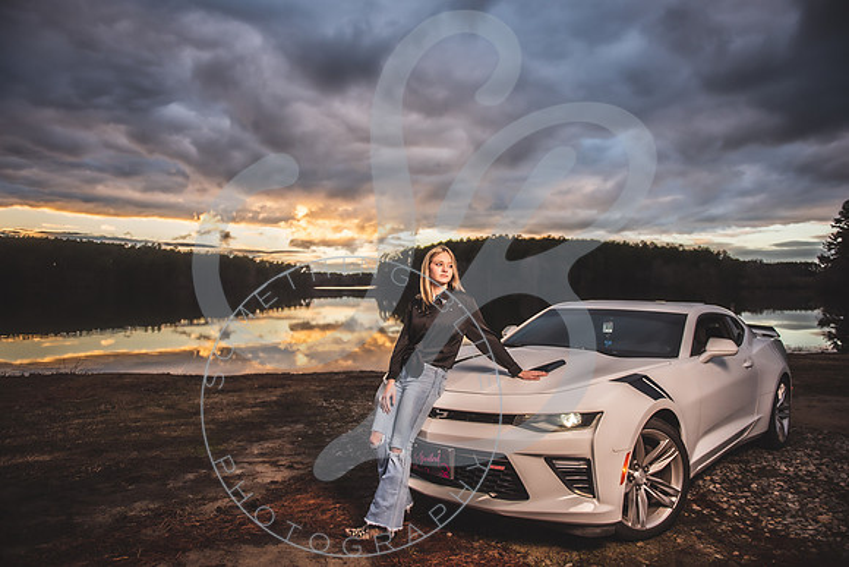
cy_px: 284
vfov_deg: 52.1
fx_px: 579
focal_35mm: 25
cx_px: 419
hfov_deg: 72.5
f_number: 2.8
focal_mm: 24
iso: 100
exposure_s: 1/500
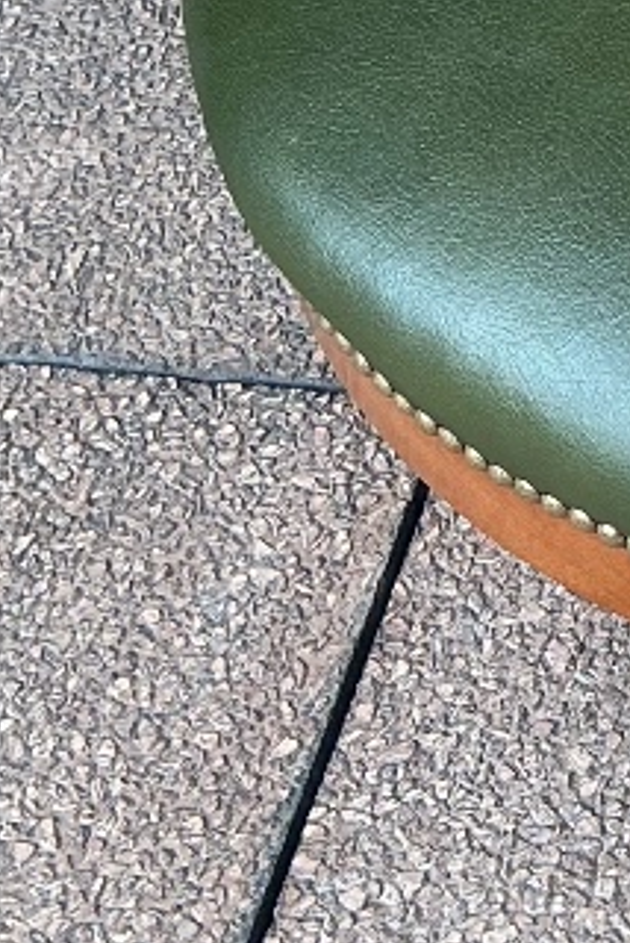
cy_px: -59
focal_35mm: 113
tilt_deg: -47.0
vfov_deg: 17.5
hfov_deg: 11.3
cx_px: 1122
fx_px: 2960
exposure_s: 1/120
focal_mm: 3
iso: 40
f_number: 1.8
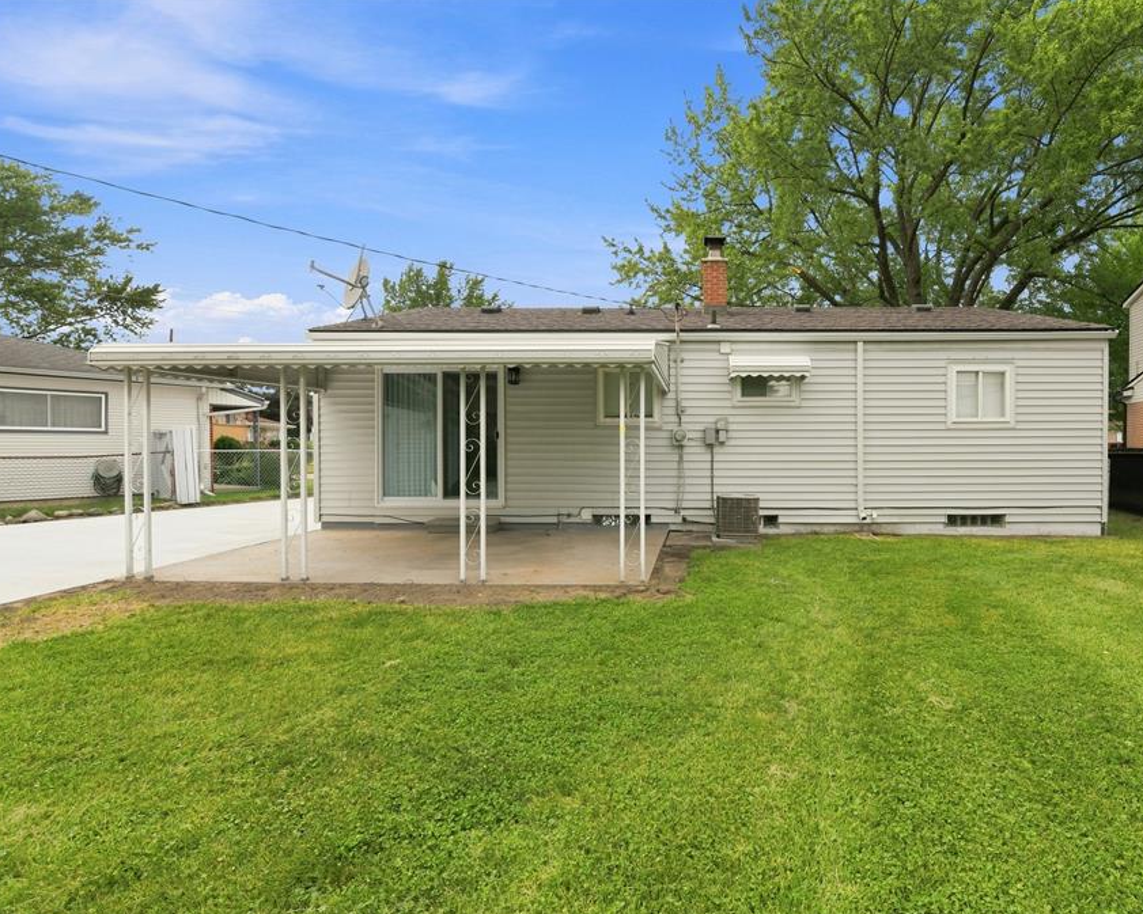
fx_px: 541
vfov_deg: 80.4
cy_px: 459
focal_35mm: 16
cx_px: 684
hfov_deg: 91.9
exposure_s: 1/200
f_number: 13
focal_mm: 14
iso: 400
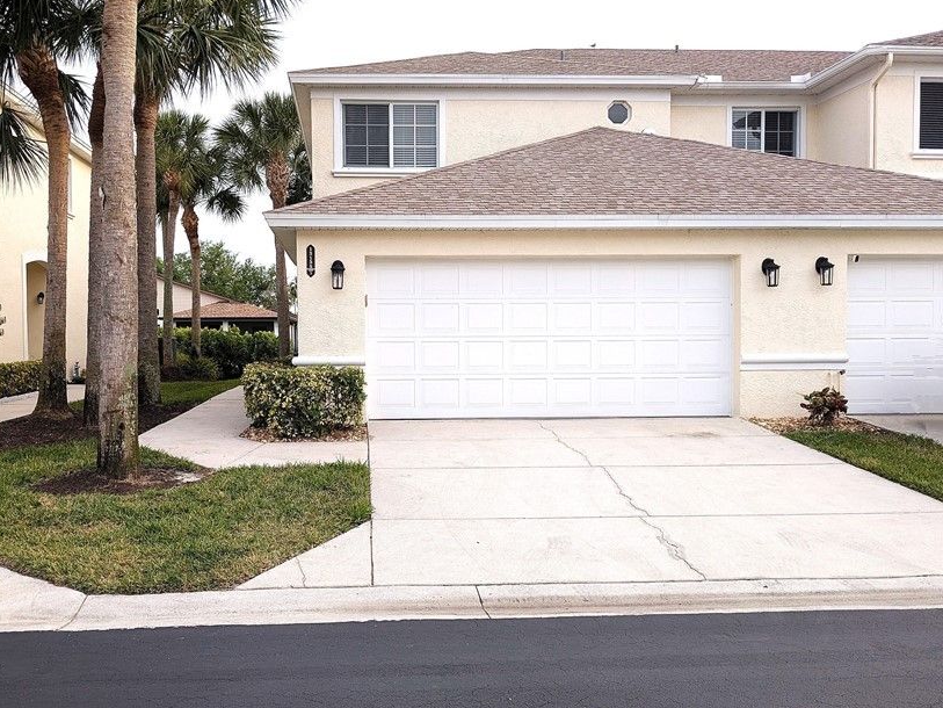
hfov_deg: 53.9
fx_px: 926
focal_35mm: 34
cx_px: 423
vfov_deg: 41.8
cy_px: 364
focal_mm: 4.38
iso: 77
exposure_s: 1/1560
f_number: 1.73
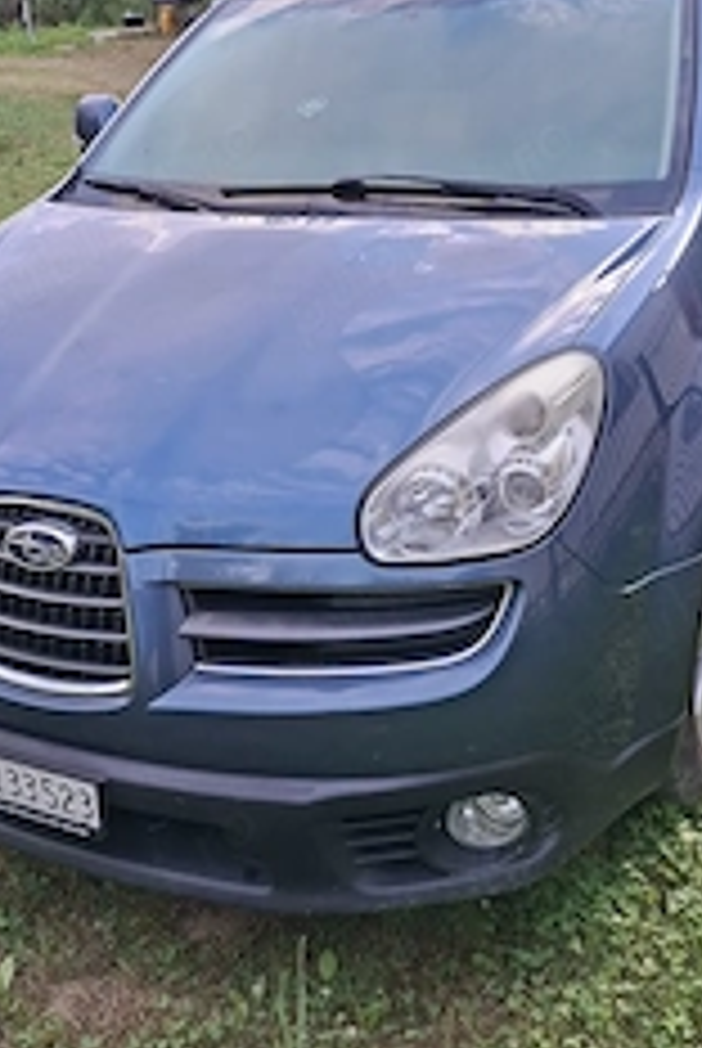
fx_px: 1196
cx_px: 270
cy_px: 301
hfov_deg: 32.6
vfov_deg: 46.1
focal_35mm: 41
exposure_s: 1/183
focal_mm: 5.54
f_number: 1.8
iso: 50
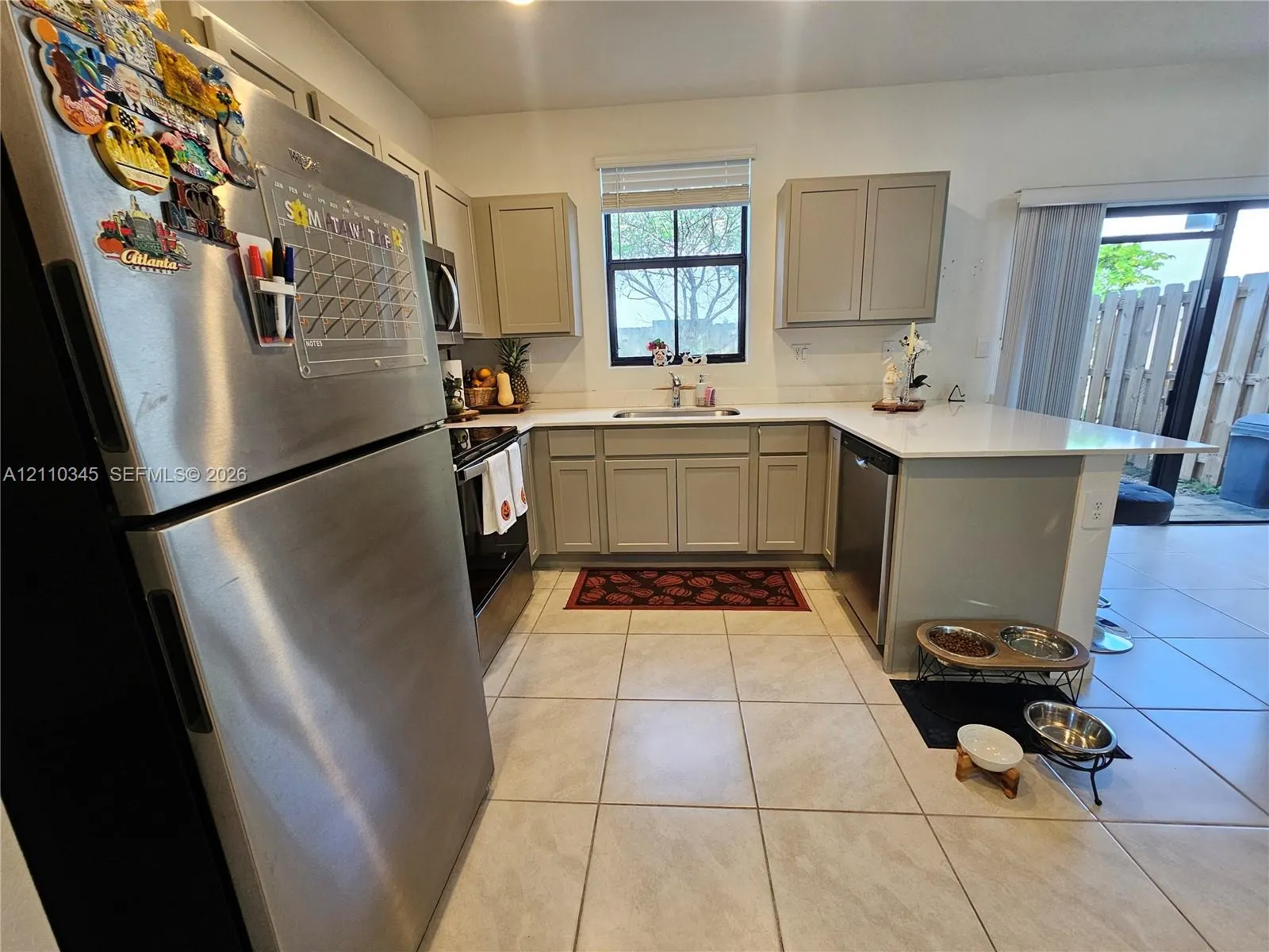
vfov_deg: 89.9
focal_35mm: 13
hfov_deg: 106.2
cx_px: 634
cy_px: 476
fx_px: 477
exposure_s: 1/60
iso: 160
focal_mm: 2.2
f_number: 2.2
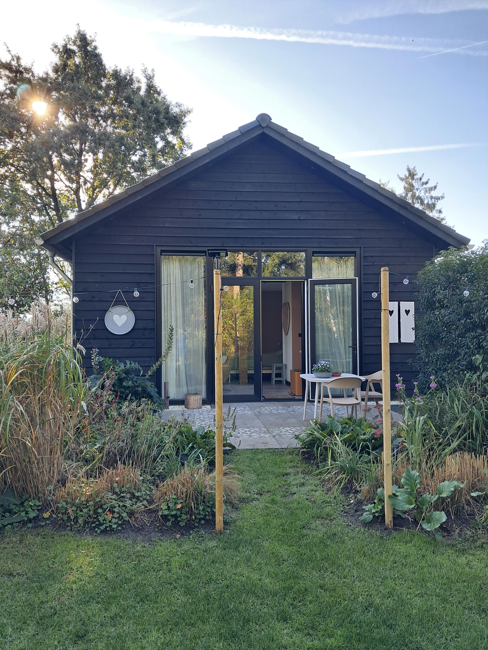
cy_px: 325
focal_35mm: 27
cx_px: 244
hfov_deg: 51.4
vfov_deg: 65.3
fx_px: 508
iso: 50
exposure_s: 1/100
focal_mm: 4
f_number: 1.8
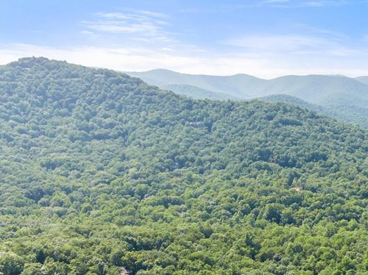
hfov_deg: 37.7
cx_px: 349
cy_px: 230
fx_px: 489
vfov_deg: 30.5
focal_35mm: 46
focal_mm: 12.29
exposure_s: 1/80
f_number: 2.8
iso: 180
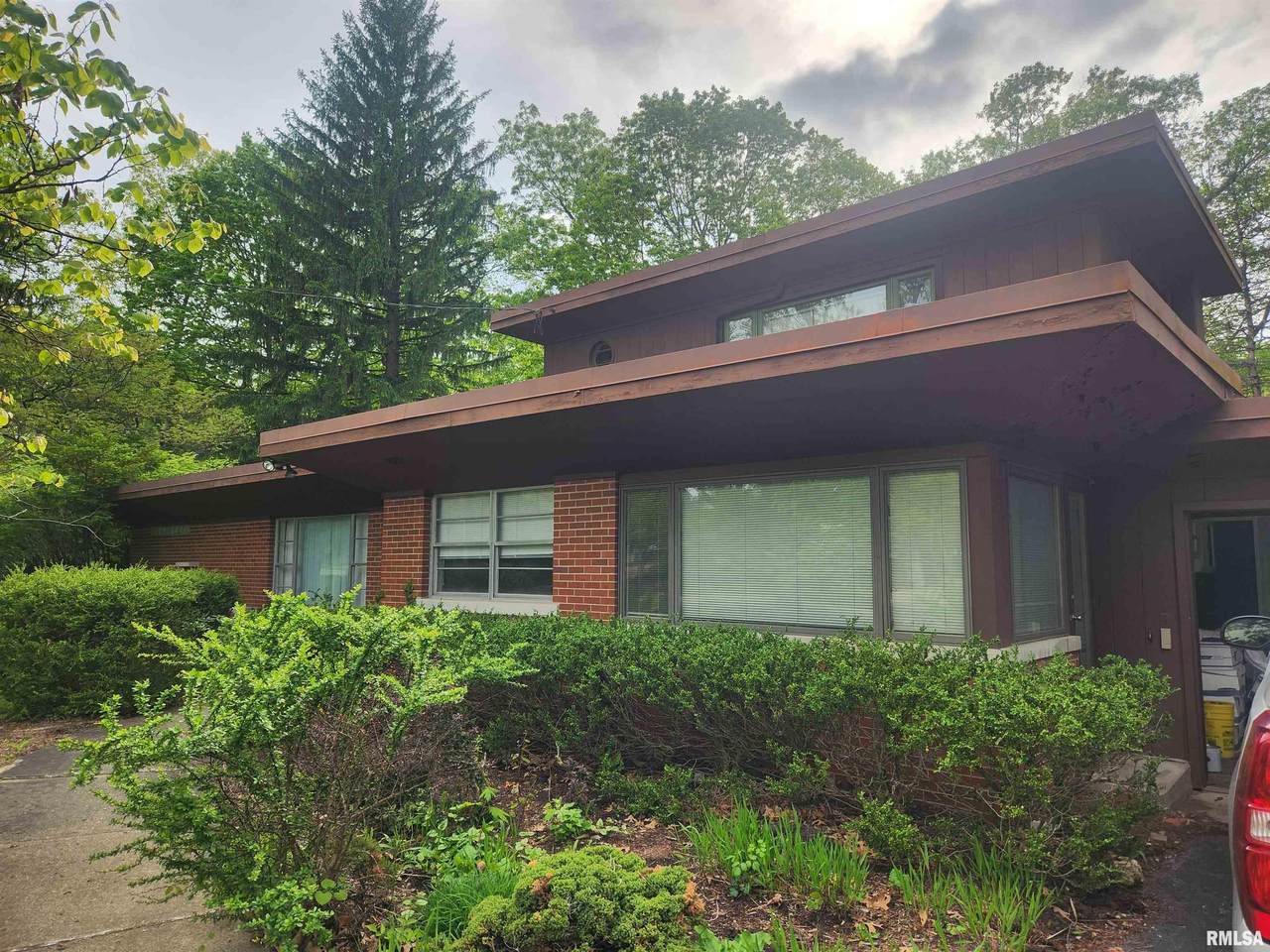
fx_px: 844
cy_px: 476
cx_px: 635
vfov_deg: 58.9
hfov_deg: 73.9
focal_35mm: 23
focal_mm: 5.4
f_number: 1.8
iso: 20
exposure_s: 1/937
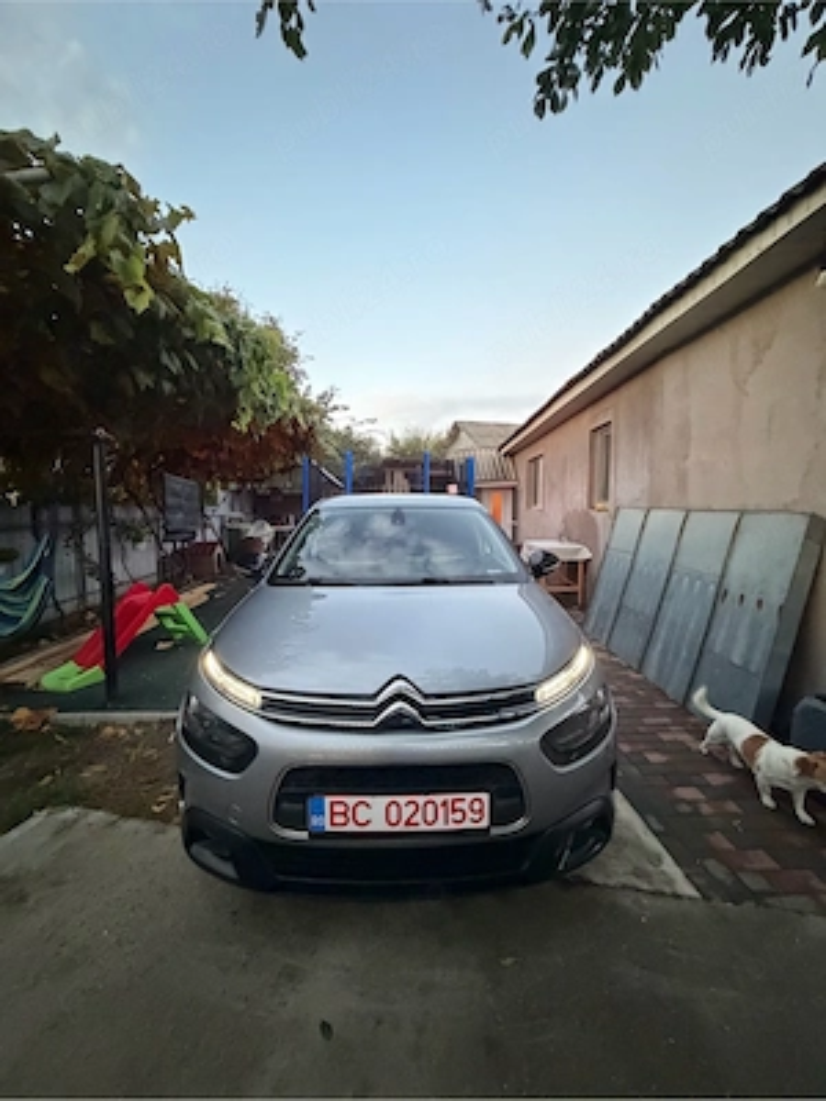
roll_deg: +0.9
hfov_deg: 85.7
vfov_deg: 102.1
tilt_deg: -5.2
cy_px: 550
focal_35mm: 14
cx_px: 413
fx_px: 445
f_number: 2.2
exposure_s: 1/35
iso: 1600
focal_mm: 2.22
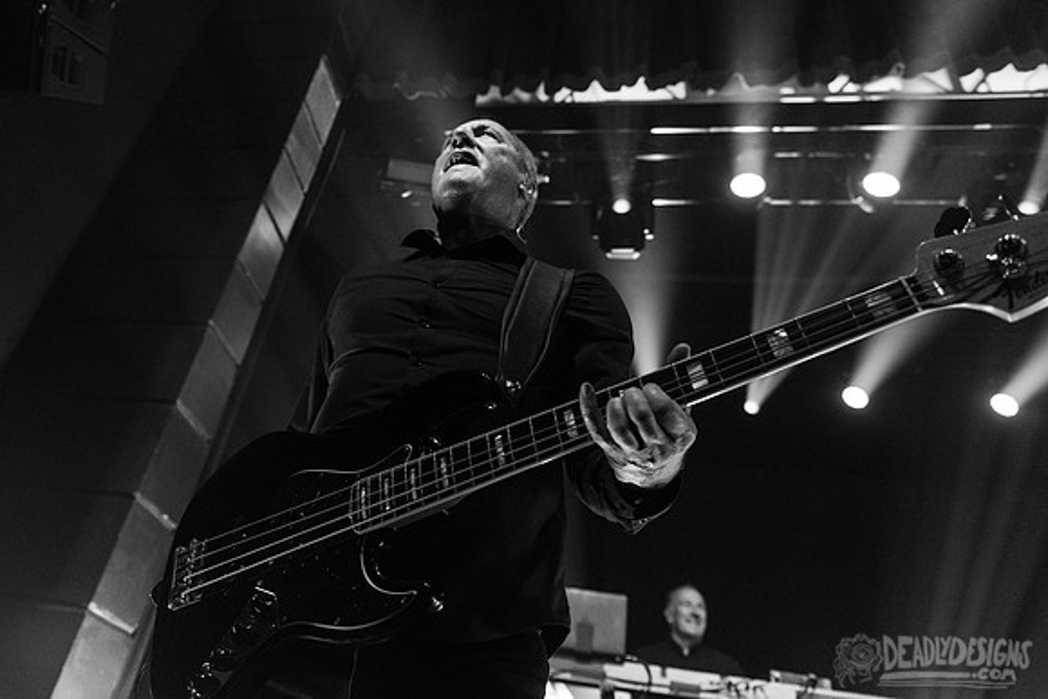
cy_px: 303
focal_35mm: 27
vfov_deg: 47.5
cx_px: 455
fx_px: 791
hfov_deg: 66.7
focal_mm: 24
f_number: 3.2
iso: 2500
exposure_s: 1/250
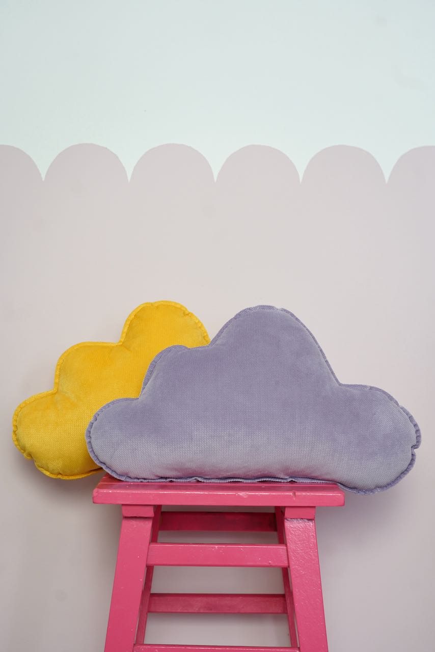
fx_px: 906
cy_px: 326
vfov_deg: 39.6
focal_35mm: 50
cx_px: 218
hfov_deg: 27.0
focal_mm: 50
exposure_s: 1/40
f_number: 4.5
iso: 1000
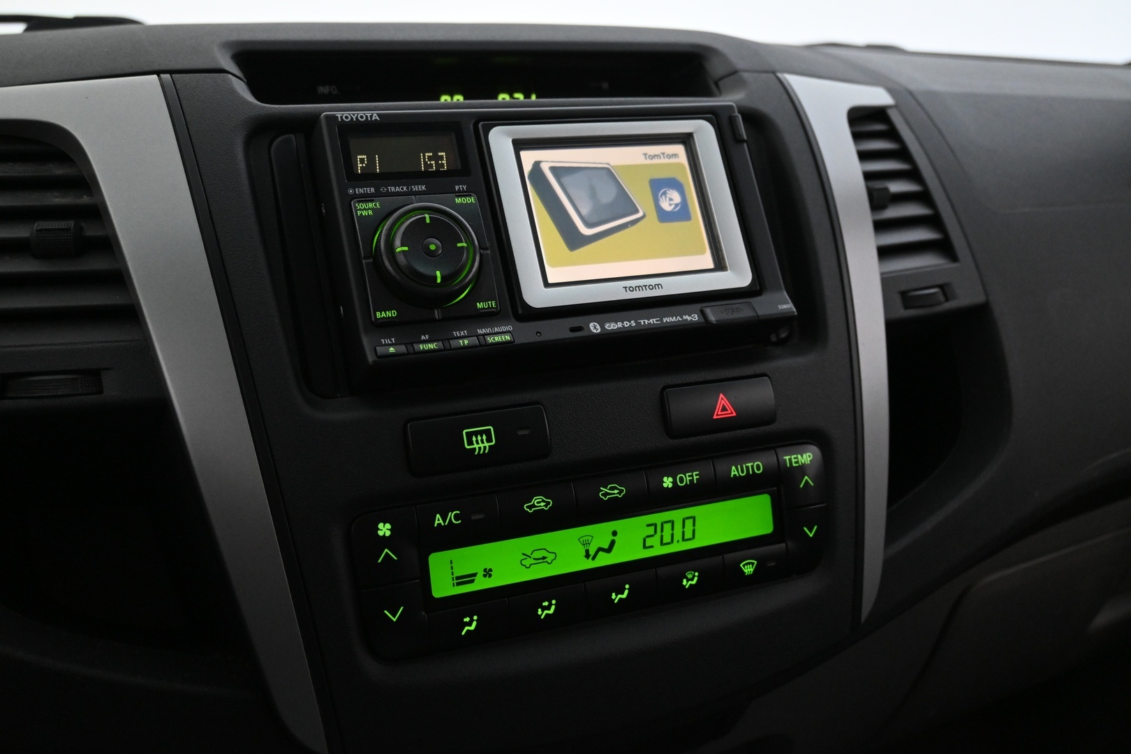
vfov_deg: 40.0
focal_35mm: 33
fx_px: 1037
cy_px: 377
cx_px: 566
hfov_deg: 57.2
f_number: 4
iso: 2500
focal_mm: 22
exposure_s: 1/40
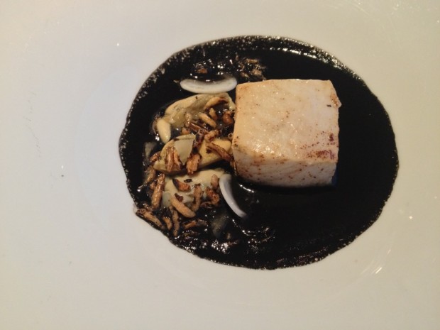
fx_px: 445
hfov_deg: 52.6
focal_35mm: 35
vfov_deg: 40.7
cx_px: 220
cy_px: 165
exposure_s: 1/20
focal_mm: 4.28
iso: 250
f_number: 2.4
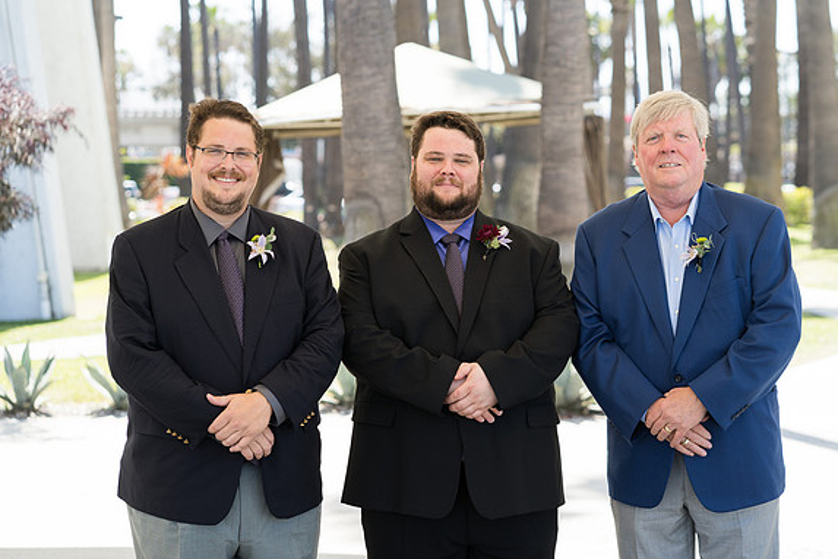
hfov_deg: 23.6
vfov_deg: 15.9
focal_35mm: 86
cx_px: 420
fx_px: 2002
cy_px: 277
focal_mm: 85
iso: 320
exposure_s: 1/800
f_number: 4
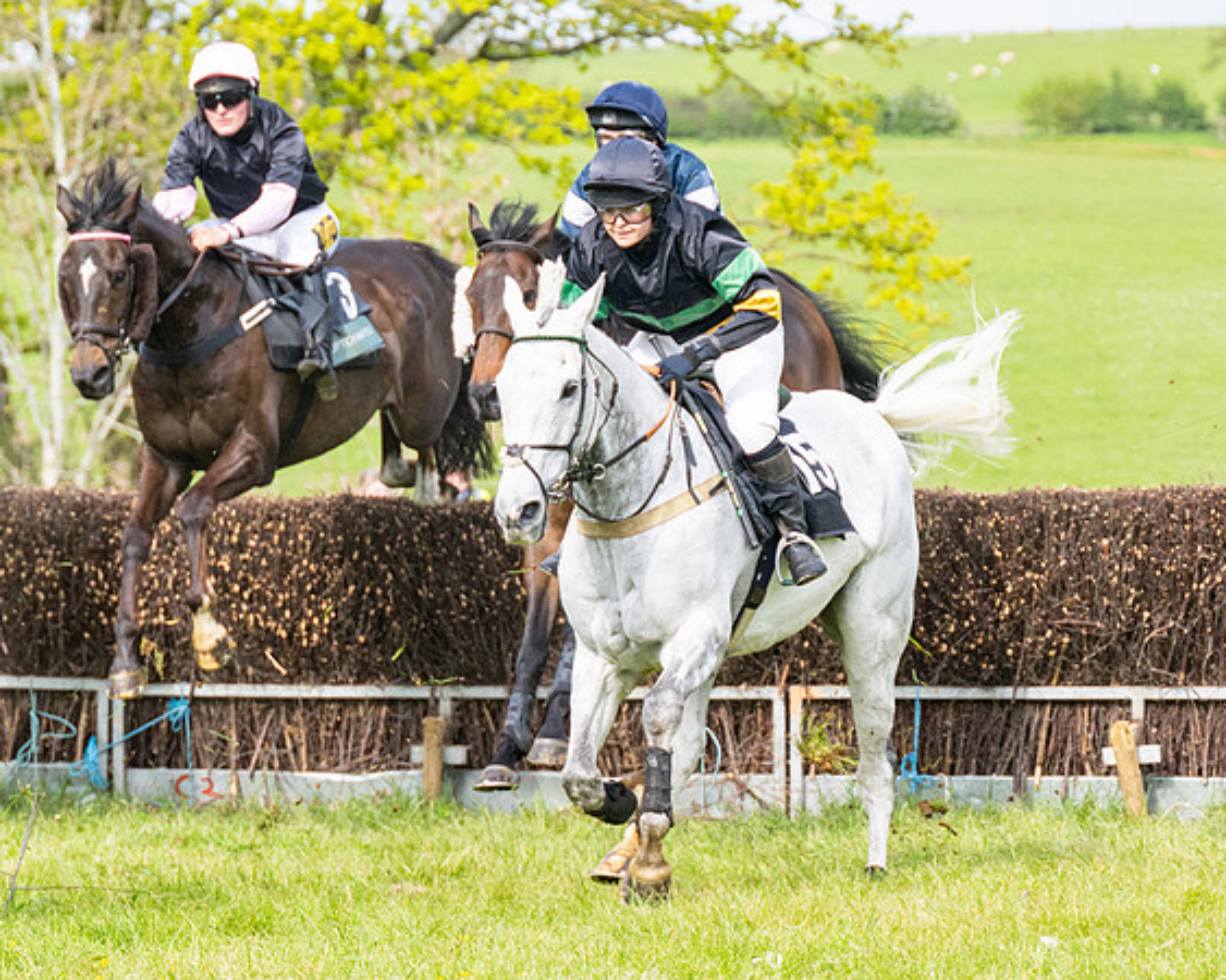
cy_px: 383
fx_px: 8438
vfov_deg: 6.6
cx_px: 549
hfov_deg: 8.3
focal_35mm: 233
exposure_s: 1/2000
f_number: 4
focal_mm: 98
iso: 400
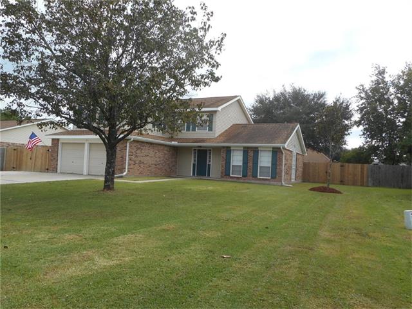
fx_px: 298
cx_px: 206
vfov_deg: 54.9
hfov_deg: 69.4
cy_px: 154
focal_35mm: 25
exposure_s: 1/500
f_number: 3.7
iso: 80
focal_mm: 4.5
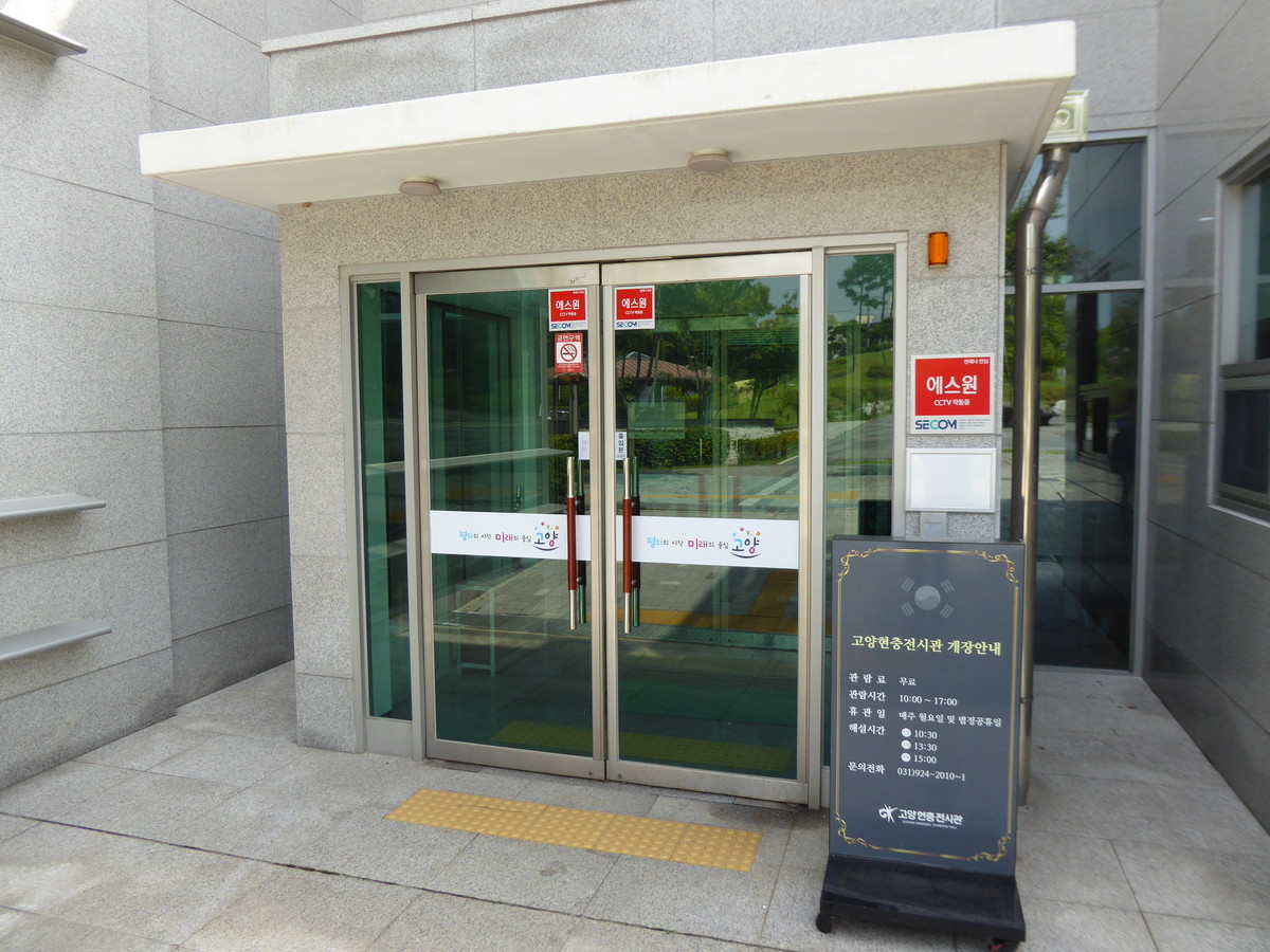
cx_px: 635
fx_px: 917
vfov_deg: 54.9
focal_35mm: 25
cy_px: 476
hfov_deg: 69.4
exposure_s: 1/200
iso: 100
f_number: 3.3
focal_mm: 4.3
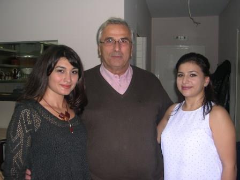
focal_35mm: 38
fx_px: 263
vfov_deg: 37.7
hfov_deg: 49.0
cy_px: 90
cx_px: 120
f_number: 2.8
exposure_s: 1/60
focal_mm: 8
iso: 100
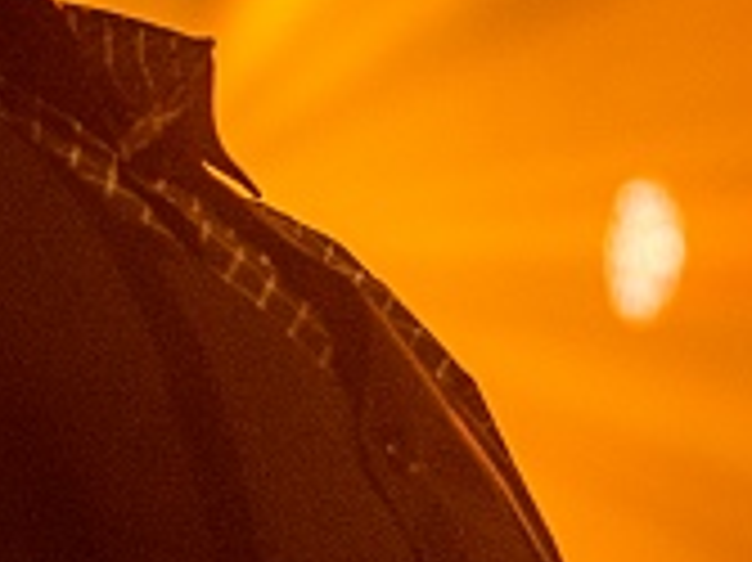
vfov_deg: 5.1
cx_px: 360
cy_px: 191
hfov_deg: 6.8
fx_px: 6295
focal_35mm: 290
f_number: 2.8
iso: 2000
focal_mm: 70
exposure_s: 1/80
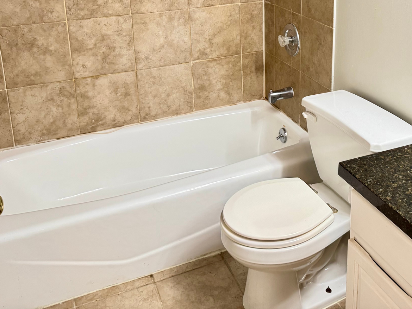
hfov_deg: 44.2
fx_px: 500
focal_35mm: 42
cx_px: 274
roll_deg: -0.1
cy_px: 39
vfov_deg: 32.9
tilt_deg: -15.5
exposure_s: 1/60
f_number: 1.78
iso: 500
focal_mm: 6.76
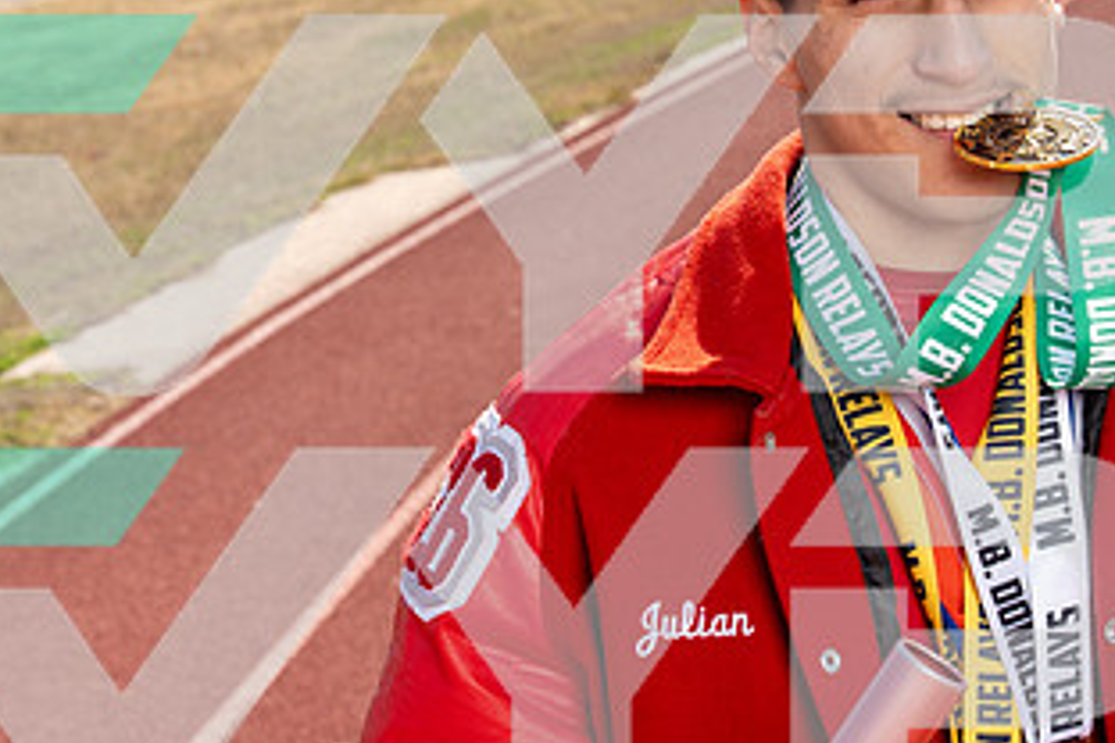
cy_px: 205
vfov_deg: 10.5
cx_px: 733
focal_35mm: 130
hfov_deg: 15.7
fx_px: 4026
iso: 125
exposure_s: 1/200
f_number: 9
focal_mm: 70
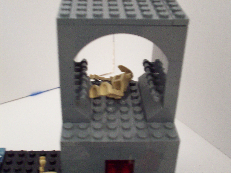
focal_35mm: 54
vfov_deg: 27.0
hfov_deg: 35.5
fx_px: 360
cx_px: 116
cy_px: 86
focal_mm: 9
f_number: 3.4
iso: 200
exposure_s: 1/8
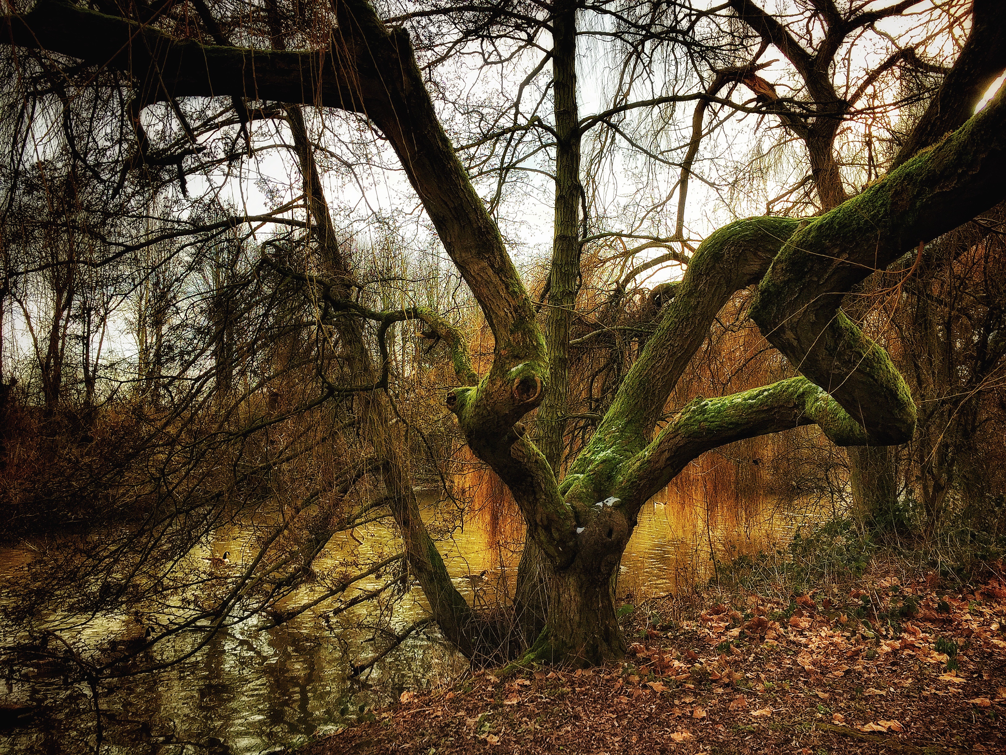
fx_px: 843
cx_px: 503
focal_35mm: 29
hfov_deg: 61.7
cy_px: 378
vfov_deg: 48.2
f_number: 2.2
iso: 32
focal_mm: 4.15
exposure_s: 1/344
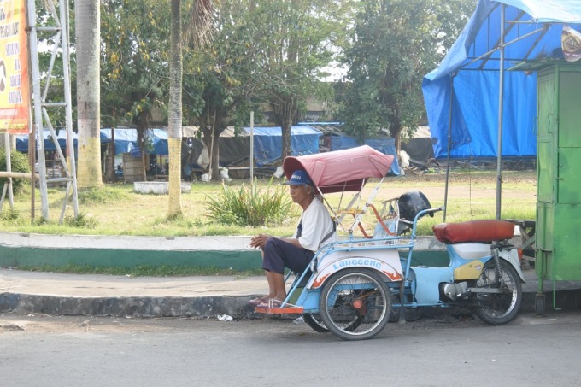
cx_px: 290
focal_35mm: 81
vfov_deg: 16.8
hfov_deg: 25.1
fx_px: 1307
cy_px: 194
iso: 160
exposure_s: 1/80
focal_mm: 30
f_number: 5.6
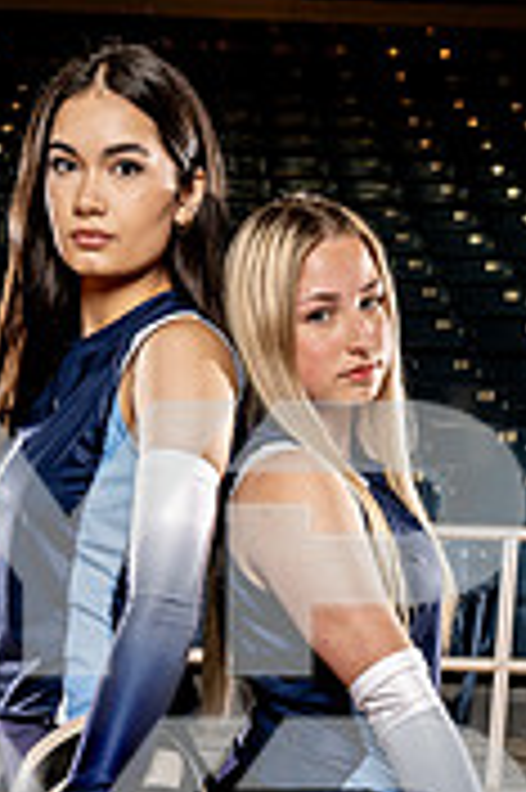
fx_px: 1801
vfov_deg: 23.4
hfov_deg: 16.6
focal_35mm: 82
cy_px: 860
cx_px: 184
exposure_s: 1/250
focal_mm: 32
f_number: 5
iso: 400
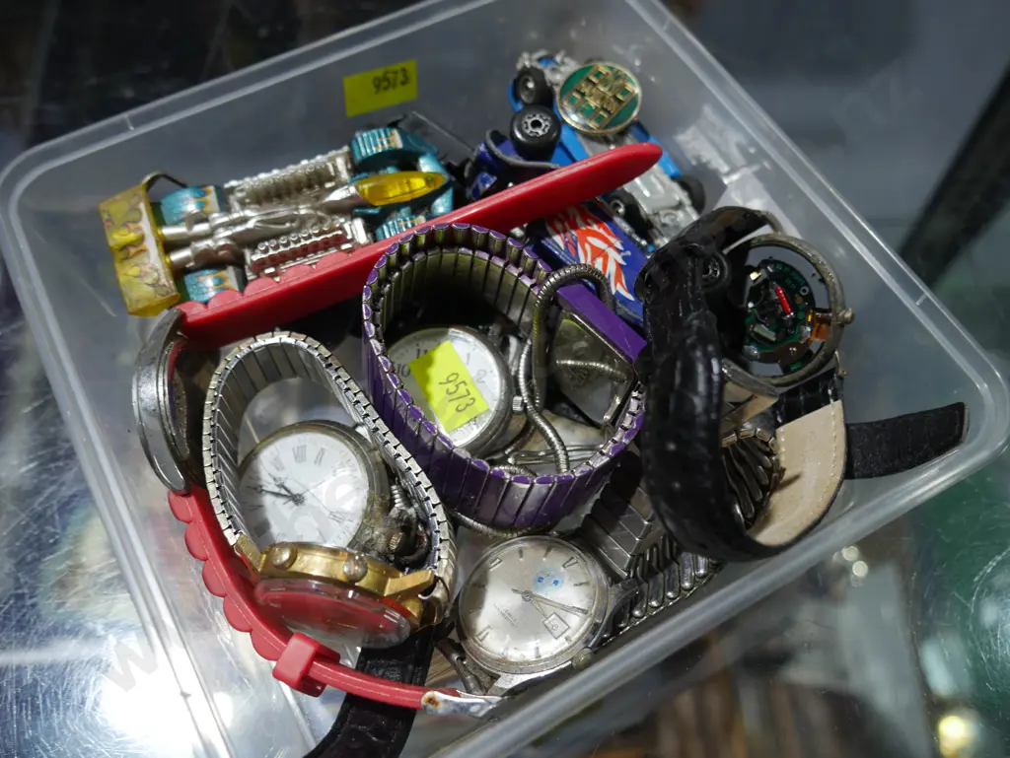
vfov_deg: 44.2
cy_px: 379
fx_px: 934
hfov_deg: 56.8
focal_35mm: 32
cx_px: 505
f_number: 3.6
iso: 200
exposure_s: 1/60
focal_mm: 16
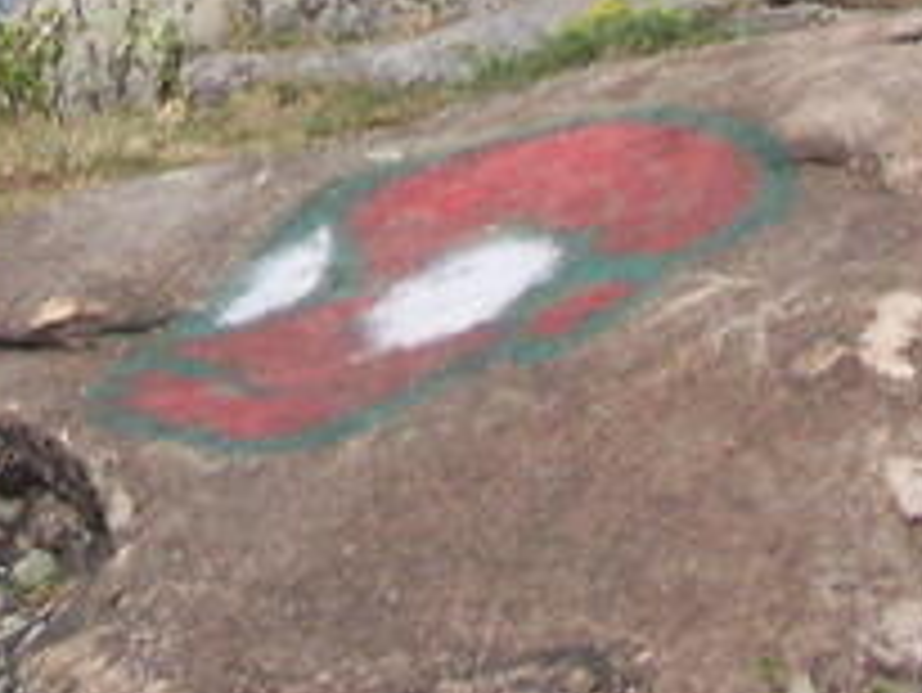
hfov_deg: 10.4
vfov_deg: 7.7
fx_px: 5064
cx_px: 589
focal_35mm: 190
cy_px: -387
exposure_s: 1/1000
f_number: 5.6
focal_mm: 6.3
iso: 200
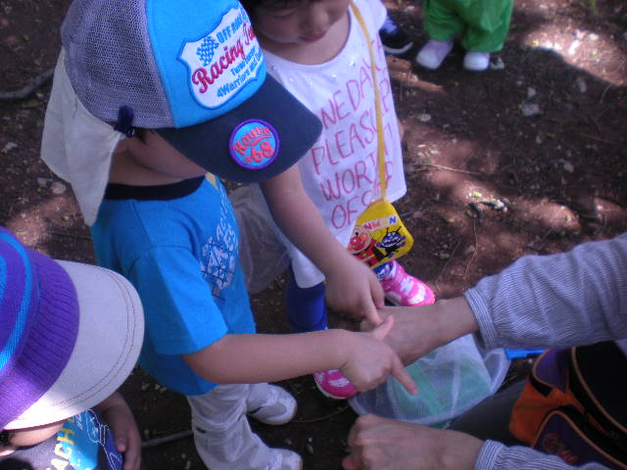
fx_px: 688
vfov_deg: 37.7
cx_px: 314
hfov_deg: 49.0
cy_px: 235
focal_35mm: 38
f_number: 3.1
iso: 90
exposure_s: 1/59.6
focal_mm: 6.3
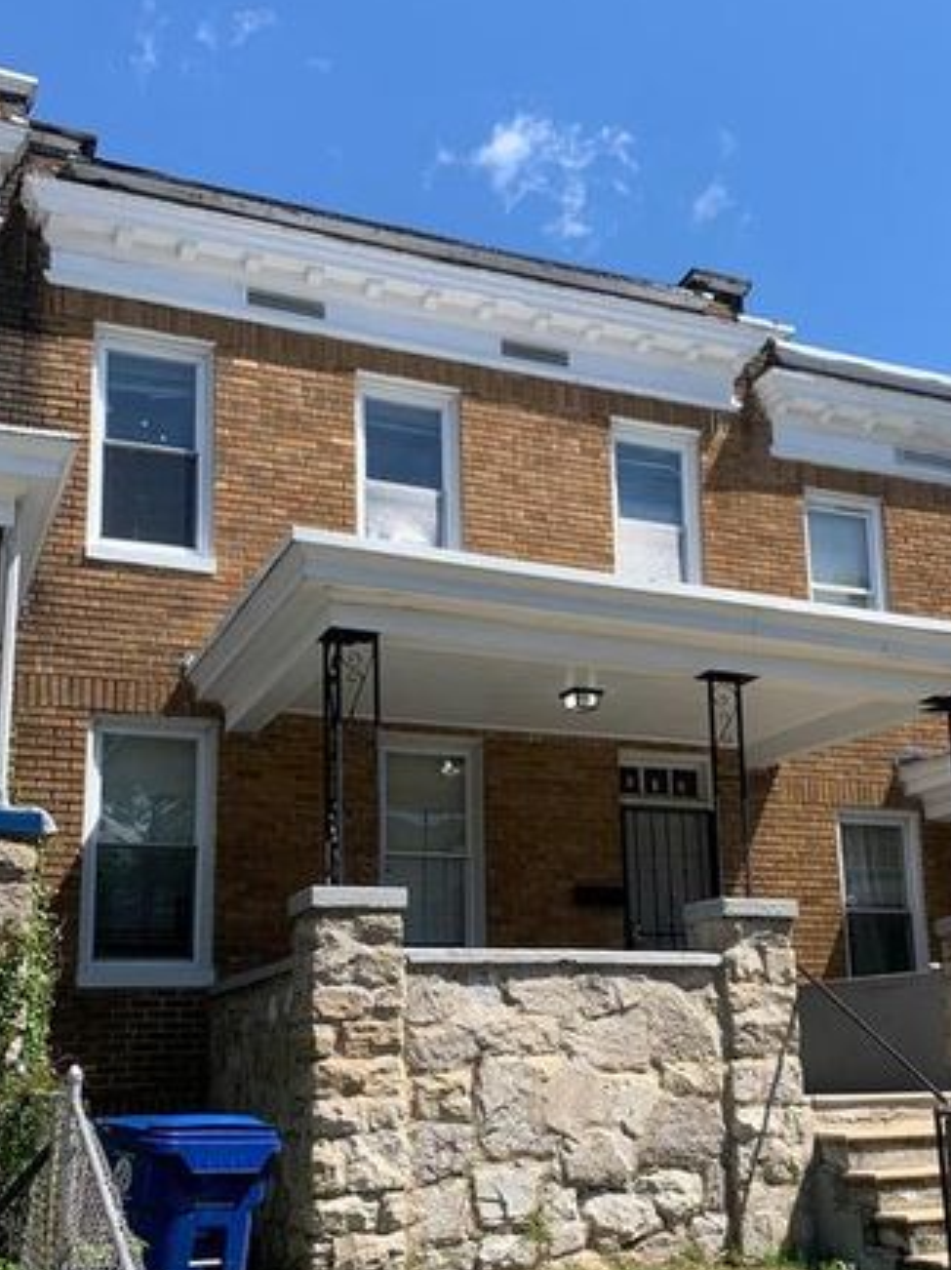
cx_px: 559
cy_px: 768
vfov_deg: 46.5
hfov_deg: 35.8
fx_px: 1467
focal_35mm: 40
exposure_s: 1/1718
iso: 25
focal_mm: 4.25
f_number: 1.8
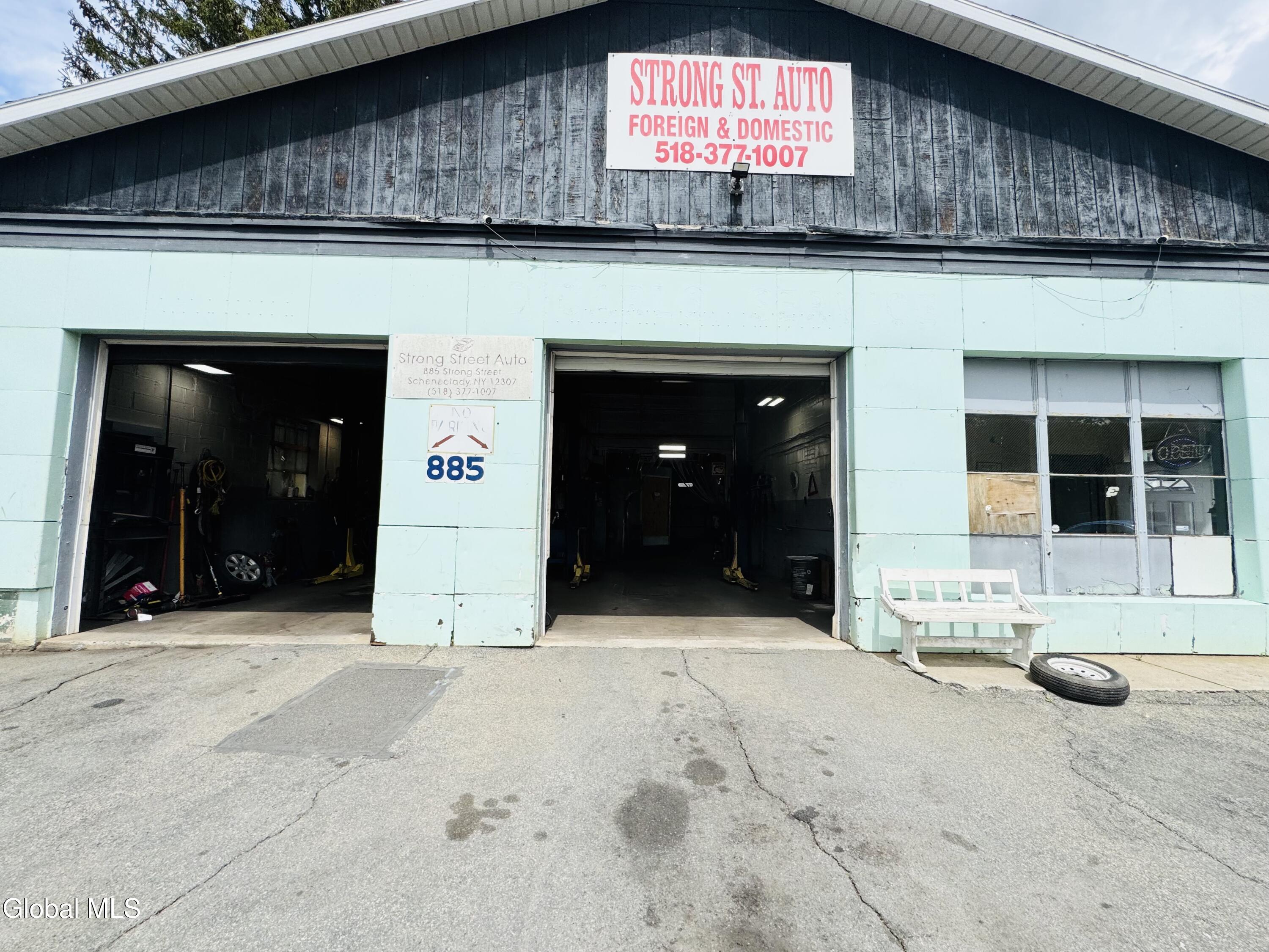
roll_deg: -1.8
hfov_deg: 102.1
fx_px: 513
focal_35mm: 14
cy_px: 476
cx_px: 634
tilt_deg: +2.8
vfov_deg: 85.7
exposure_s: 1/2985
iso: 50
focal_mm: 2.22
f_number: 2.2
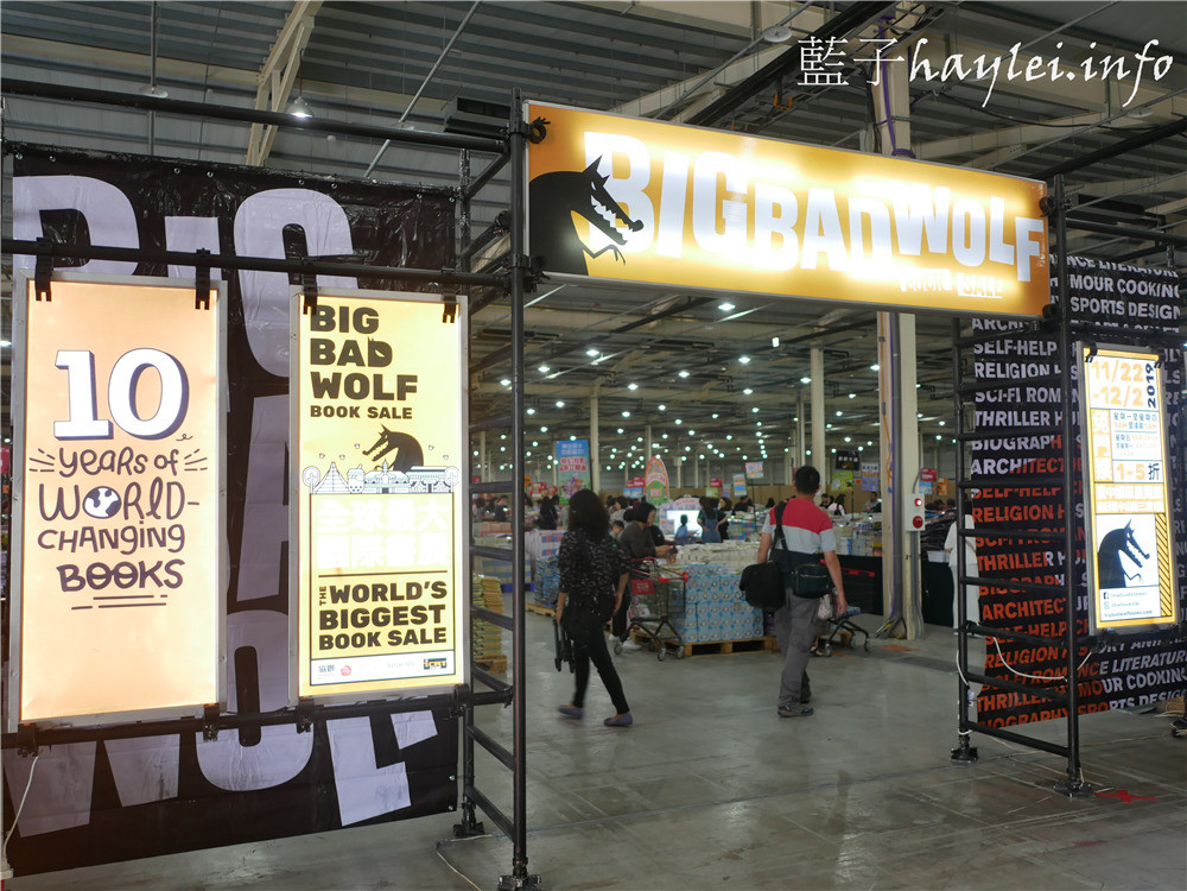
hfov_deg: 60.0
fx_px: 1029
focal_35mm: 30
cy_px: 446
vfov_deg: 46.8
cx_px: 594
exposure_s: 1/60
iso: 250
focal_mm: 15
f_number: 1.7
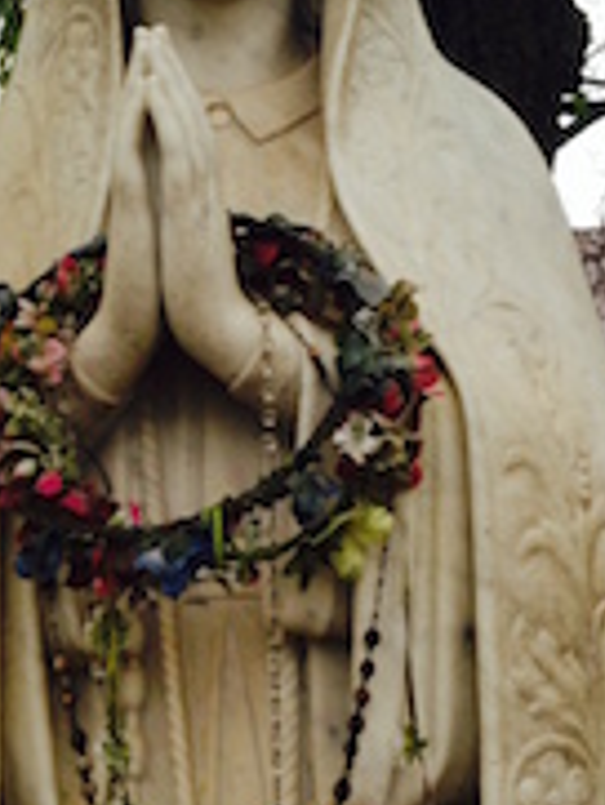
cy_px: 329
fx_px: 1699
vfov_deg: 26.6
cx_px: 298
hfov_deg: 20.2
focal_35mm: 73
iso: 50
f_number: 2.4
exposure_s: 1/30
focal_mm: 4.12
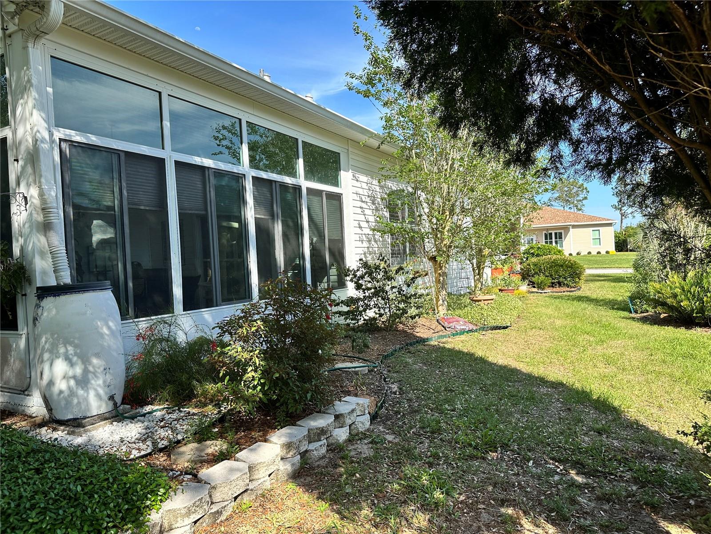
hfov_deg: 71.6
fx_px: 493
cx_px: 356
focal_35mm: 24
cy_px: 267
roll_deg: +2.9
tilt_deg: +1.2
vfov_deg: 56.8
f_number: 1.78
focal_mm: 6.86
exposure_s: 1/1812
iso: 80
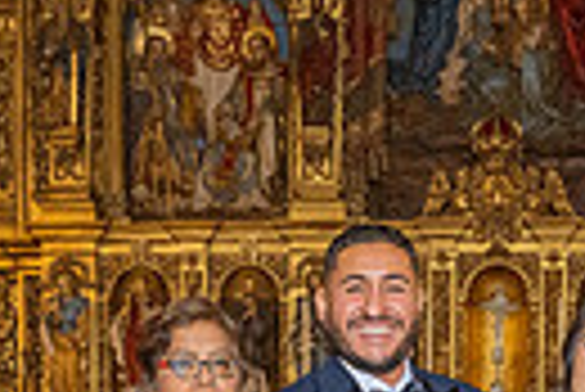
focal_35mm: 123
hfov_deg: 16.6
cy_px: 759
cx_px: 428
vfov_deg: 10.4
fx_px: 2001
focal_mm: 27.5
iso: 2000
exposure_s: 1/200
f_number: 6.3
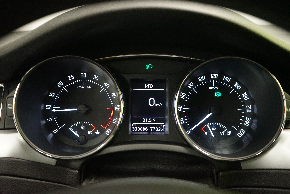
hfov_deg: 55.8
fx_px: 274
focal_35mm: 34
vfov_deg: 38.9
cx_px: 145
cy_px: 97
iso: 6400
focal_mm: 34
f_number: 4
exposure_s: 1/40
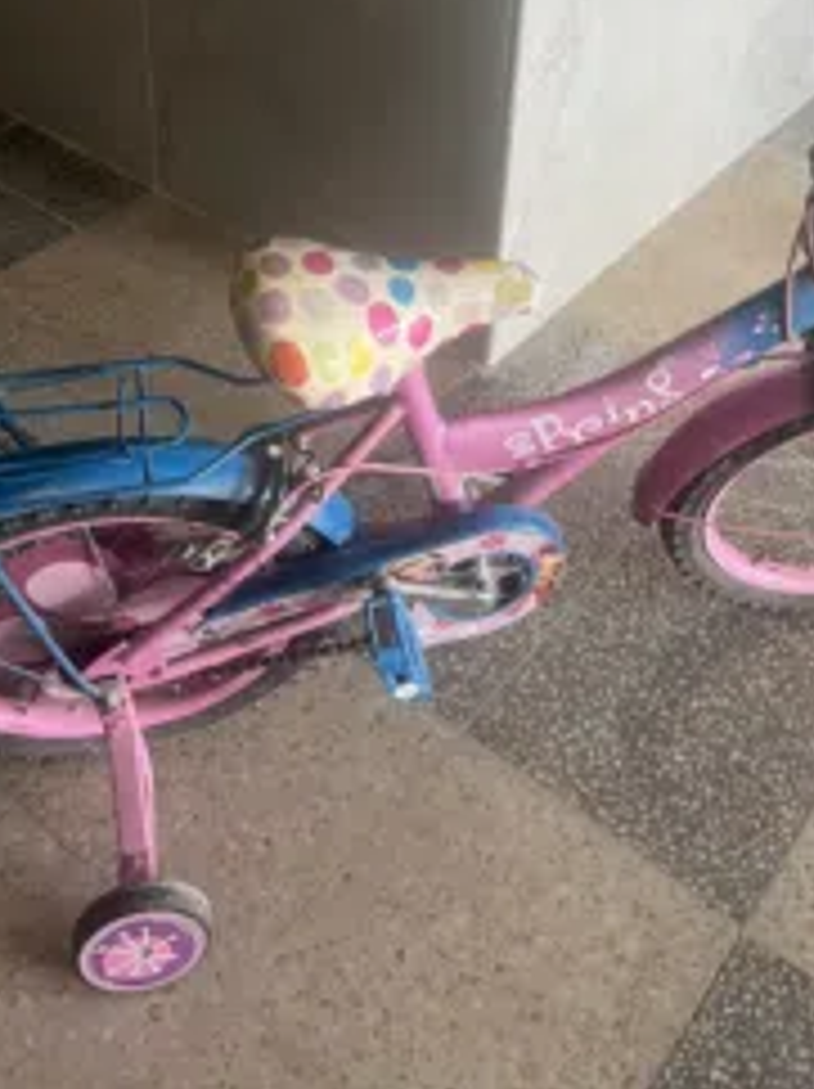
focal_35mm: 43
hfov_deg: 33.4
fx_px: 1351
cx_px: 486
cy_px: 198
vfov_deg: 41.7
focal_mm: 5.7
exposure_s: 1/98
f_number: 1.5
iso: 125
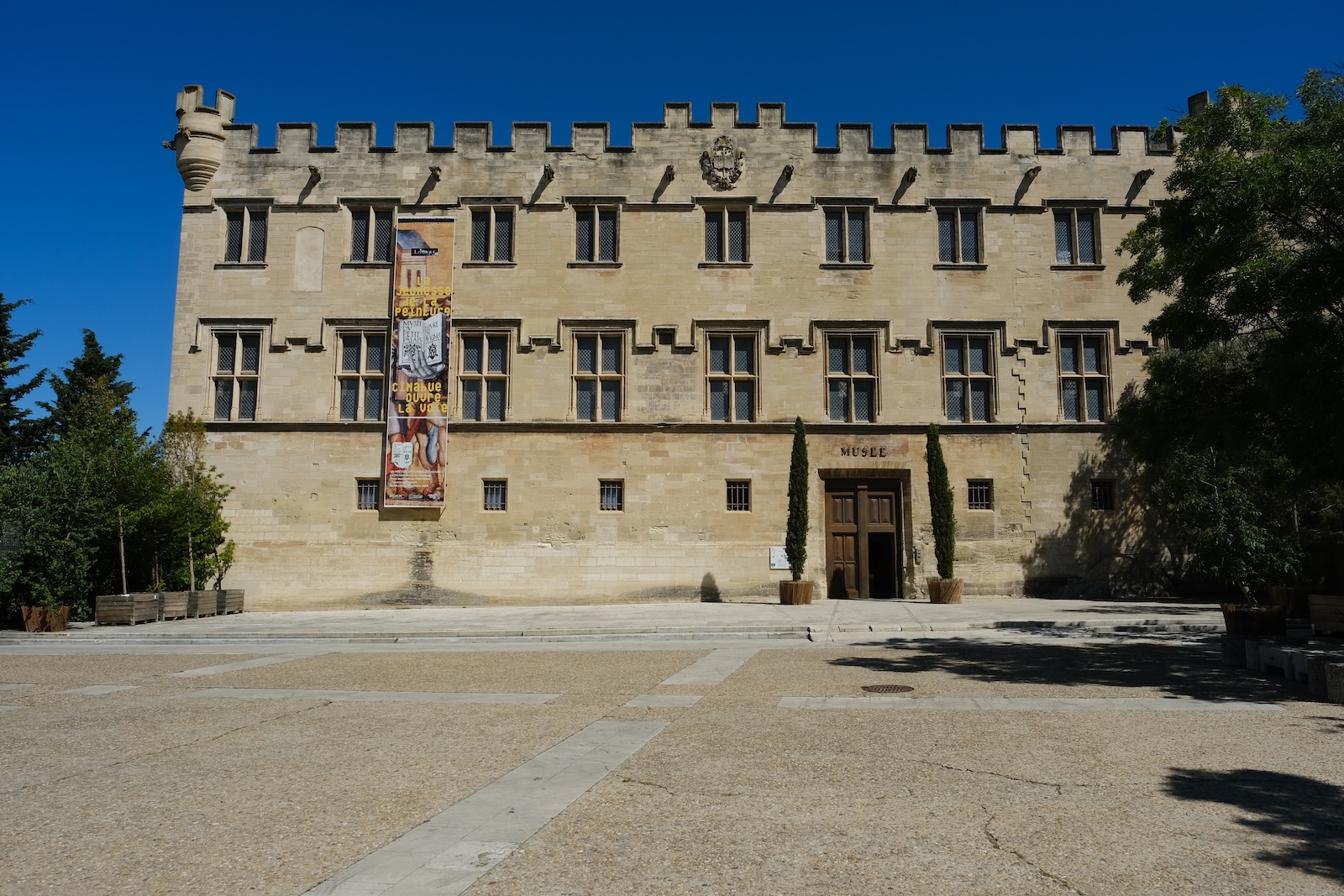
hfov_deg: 73.7
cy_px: 448
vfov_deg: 53.1
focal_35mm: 24
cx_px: 672
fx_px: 896
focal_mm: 16
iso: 400
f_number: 11
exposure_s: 1/850
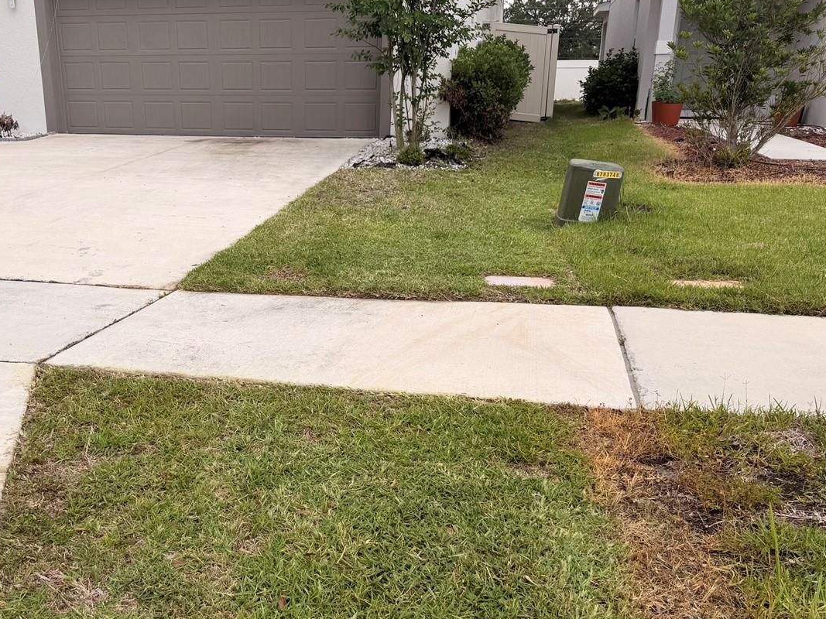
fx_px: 859
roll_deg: +0.8
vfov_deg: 39.1
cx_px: 302
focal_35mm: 36
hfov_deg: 50.8
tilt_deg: -19.7
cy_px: 419
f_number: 1.78
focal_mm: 6.76
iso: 80
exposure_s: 1/2907
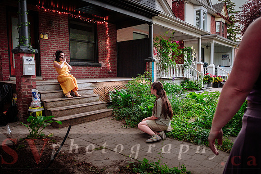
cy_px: 87
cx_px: 130
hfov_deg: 69.4
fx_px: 189
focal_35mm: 26
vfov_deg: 49.6
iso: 1600
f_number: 2.8
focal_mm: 17.6
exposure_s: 1/250
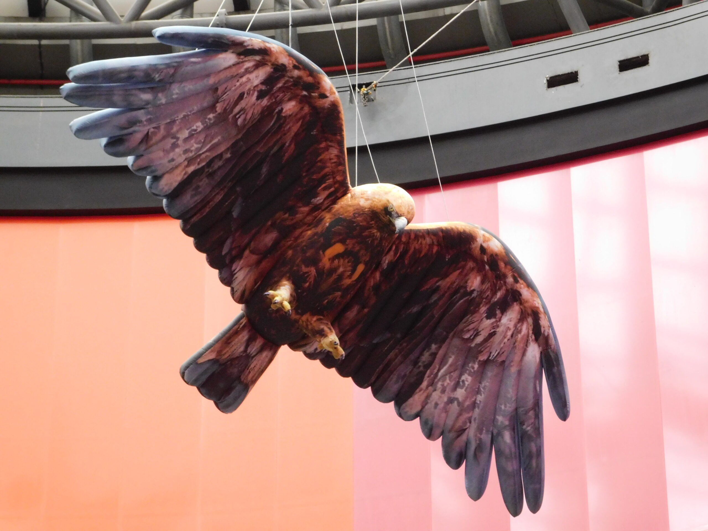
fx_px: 3027
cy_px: 266
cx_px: 354
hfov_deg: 13.3
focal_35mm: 148
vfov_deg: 10.0
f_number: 5.1
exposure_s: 1/30
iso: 800
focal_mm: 26.3
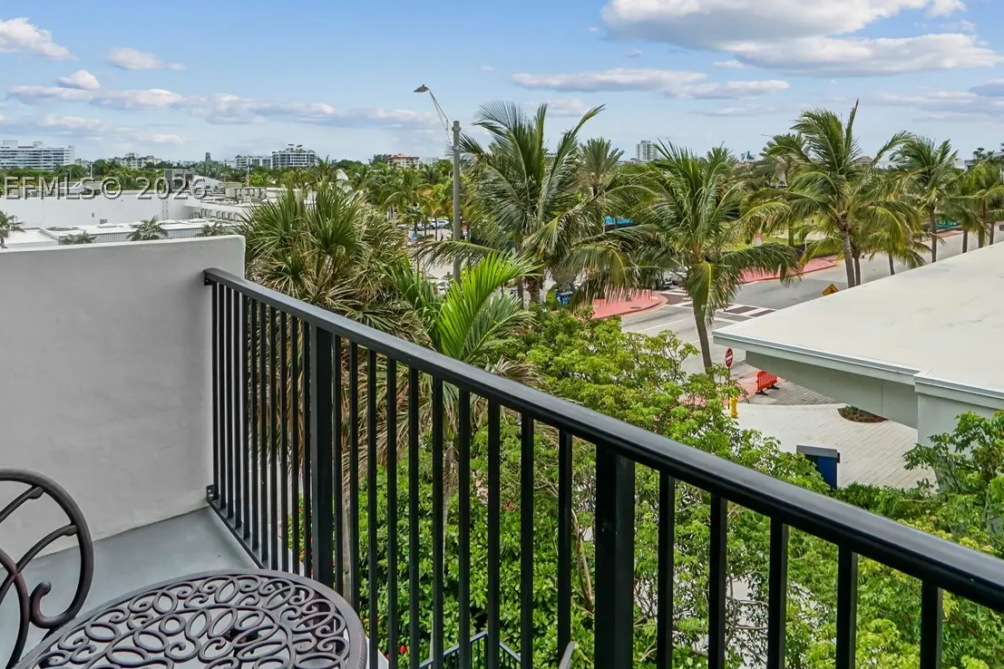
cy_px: 186
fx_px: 641
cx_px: 563
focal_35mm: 23
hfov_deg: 75.8
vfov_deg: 53.2
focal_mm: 10
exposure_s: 1/250
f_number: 10
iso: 320
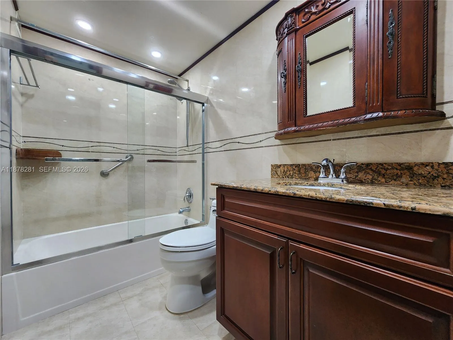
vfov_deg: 89.9
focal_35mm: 13
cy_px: 170
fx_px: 170
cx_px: 226
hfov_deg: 106.2
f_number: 2.2
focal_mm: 2.2
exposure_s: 1/60
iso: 200
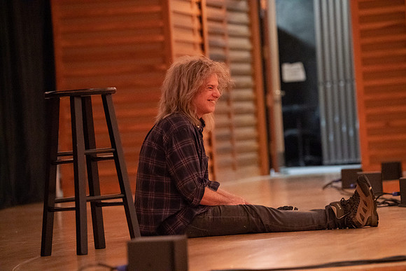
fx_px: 2256
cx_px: 203
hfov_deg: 10.3
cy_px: 136
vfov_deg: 6.9
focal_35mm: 200
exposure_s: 1/160
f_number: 4.5
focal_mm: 200
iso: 20000
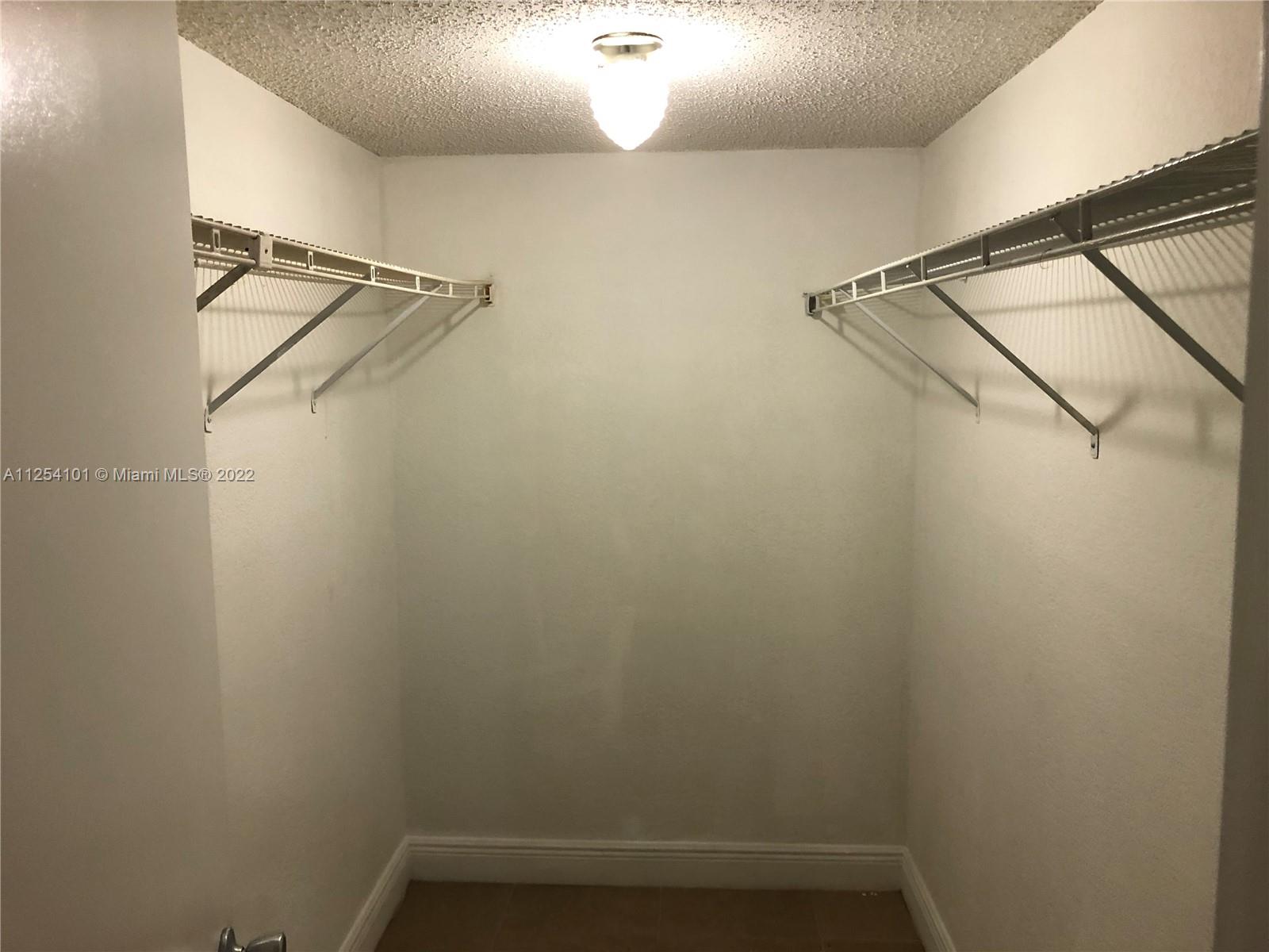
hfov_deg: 63.4
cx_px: 634
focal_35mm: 28
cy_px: 476
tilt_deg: -8.5
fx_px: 1026
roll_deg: +0.9
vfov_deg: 49.7
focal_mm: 3.99
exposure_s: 1/15
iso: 50
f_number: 1.8
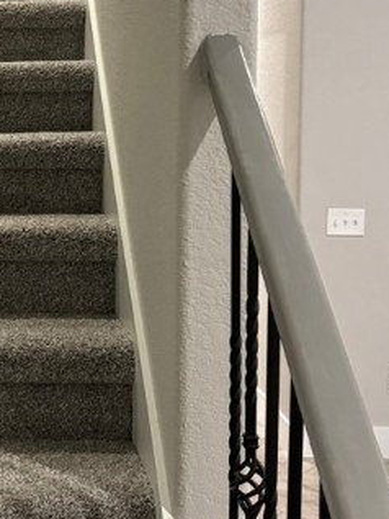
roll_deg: -1.2
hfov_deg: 22.1
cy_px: 172
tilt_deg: -4.7
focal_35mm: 63
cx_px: -31
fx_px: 943
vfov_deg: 30.5
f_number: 1.6
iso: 400
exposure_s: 1/60
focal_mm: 5.96
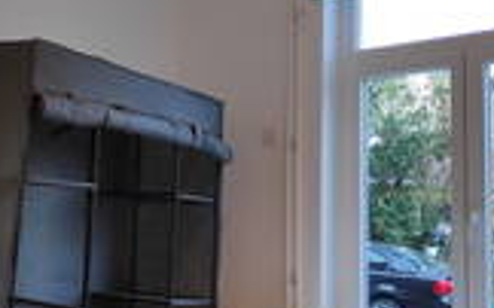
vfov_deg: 27.4
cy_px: 156
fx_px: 632
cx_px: 104
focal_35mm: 47
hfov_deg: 41.0
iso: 174
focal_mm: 3.94
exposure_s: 1/100
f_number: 1.9
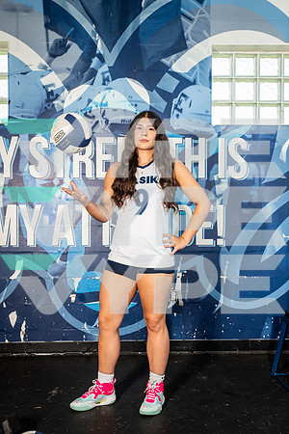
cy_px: 217
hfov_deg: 30.5
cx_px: 144
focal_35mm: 44
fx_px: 530
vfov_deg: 44.5
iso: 250
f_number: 7.1
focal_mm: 44
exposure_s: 1/250
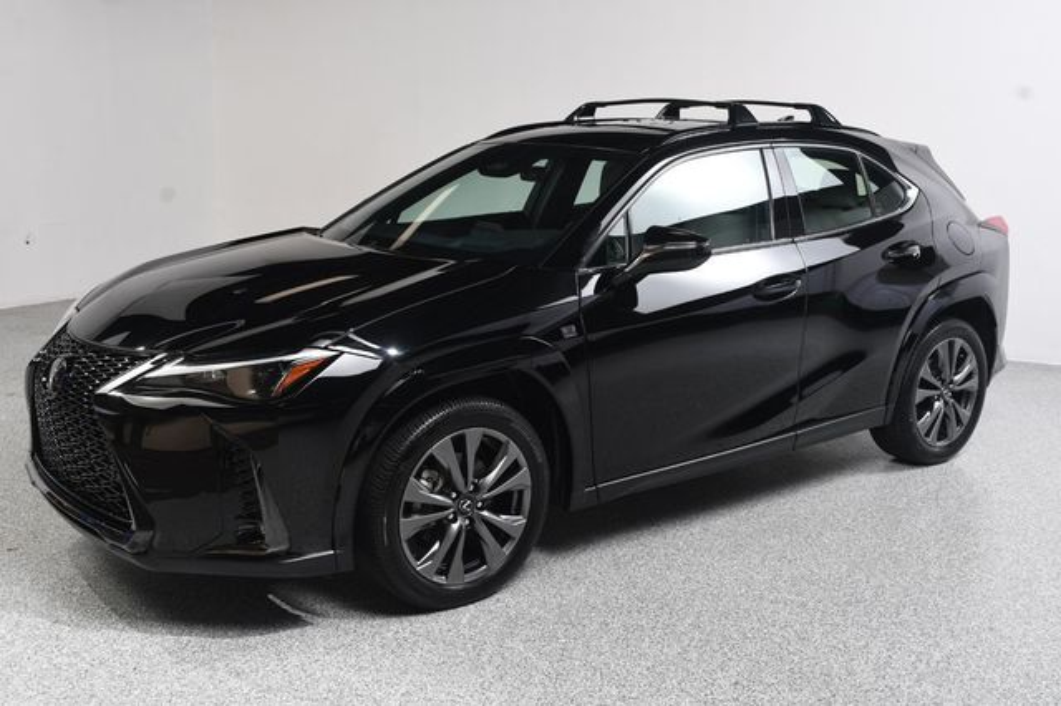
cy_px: 353
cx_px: 530
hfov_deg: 49.6
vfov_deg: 34.2
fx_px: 1149
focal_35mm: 39
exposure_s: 1/160
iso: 100
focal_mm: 26
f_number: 9
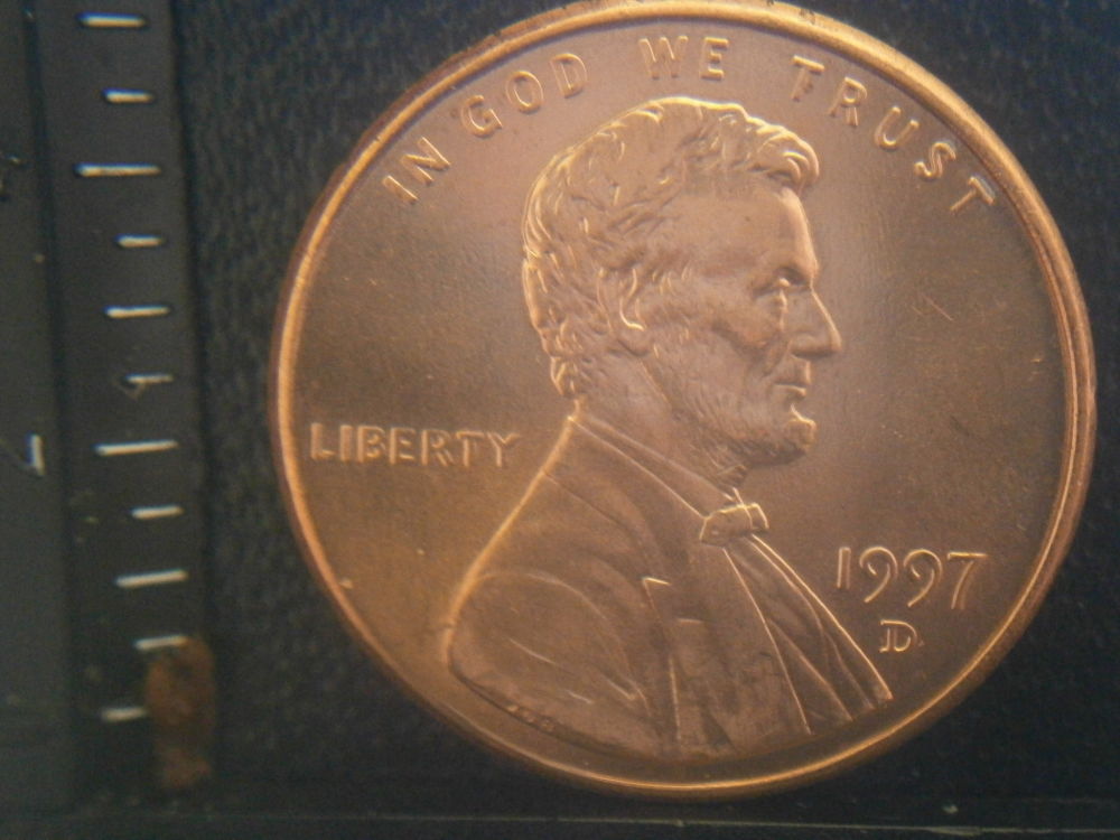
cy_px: 420
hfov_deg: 32.2
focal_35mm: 60
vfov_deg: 24.4
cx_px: 560
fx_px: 1941
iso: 800
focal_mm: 10.7
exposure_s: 1/100
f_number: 3.9
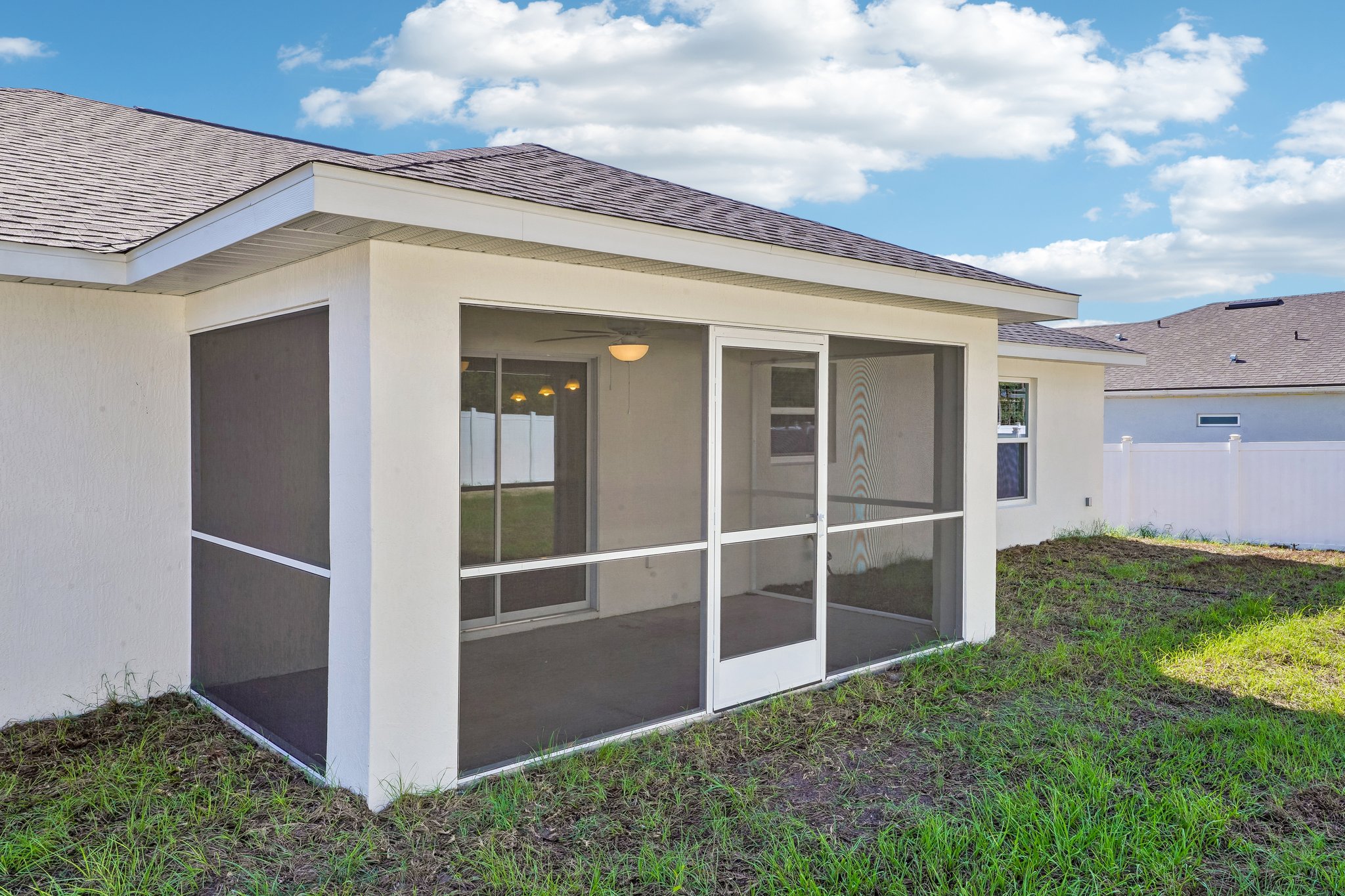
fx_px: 971
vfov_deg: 49.5
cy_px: 448
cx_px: 672
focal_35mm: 26
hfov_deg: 69.4
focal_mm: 26
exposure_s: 1/30
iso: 160
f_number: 20
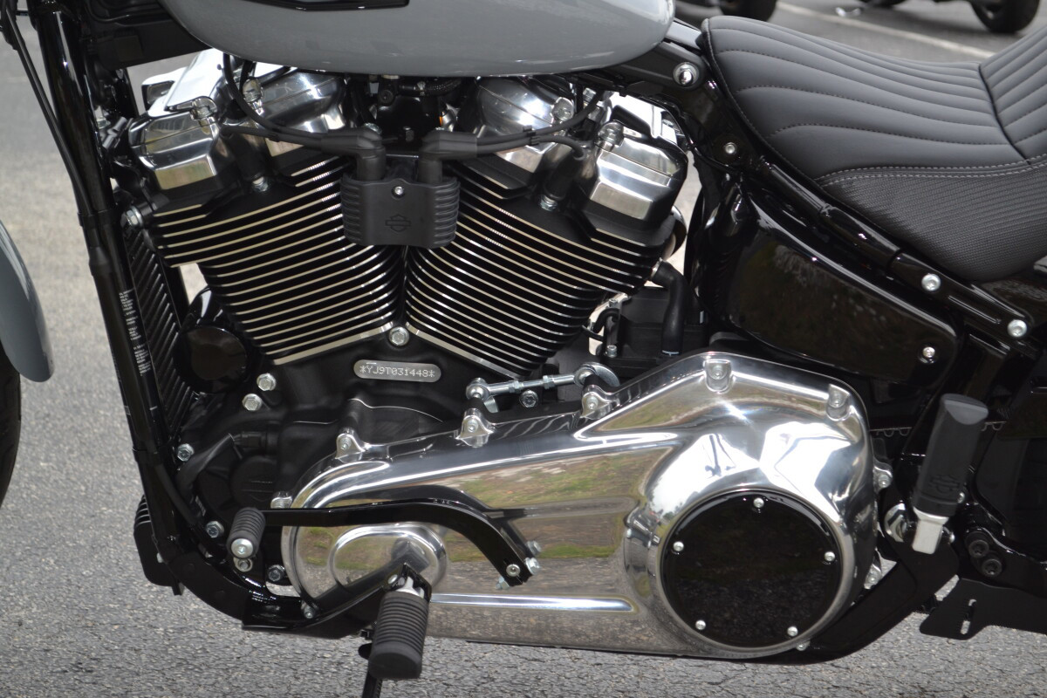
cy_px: 349
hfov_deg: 24.6
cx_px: 524
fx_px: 2399
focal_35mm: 82
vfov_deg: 16.6
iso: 280
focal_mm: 55
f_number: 5.6
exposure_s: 1/125
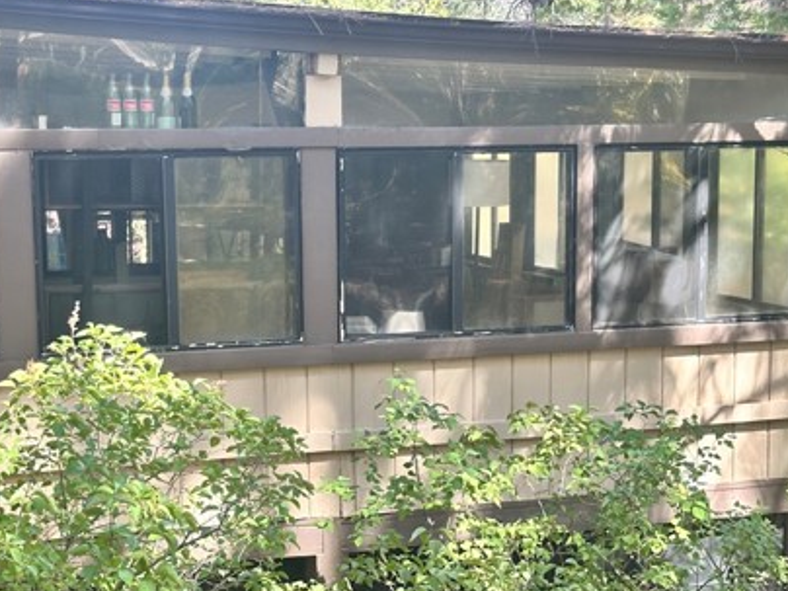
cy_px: 347
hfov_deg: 25.6
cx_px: 332
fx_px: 1730
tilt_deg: -7.7
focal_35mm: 76
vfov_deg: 19.4
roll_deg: +0.6
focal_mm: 6.86
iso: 64
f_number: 1.78
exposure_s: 1/296
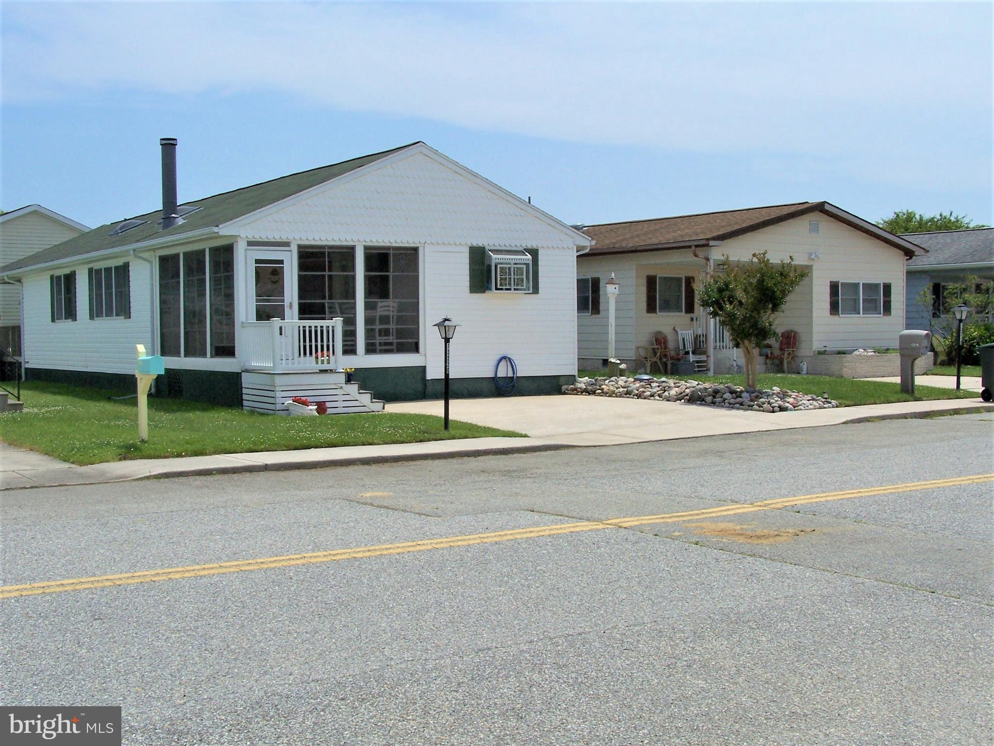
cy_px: 373
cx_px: 497
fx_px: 1235
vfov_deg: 33.6
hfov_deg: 43.8
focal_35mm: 43
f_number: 5.6
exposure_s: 1/1000
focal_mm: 7.1
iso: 80
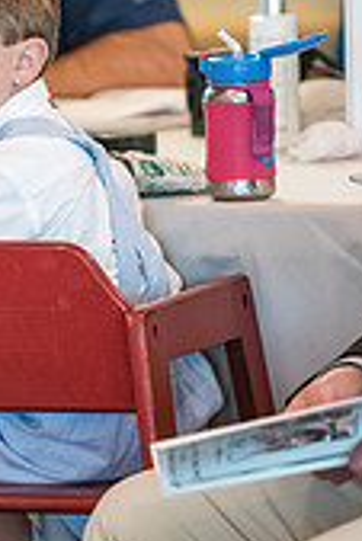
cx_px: -10
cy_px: 256
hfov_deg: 2.6
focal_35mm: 532
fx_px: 8007
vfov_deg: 3.9
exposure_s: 1/60
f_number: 2.8
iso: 3200
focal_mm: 200
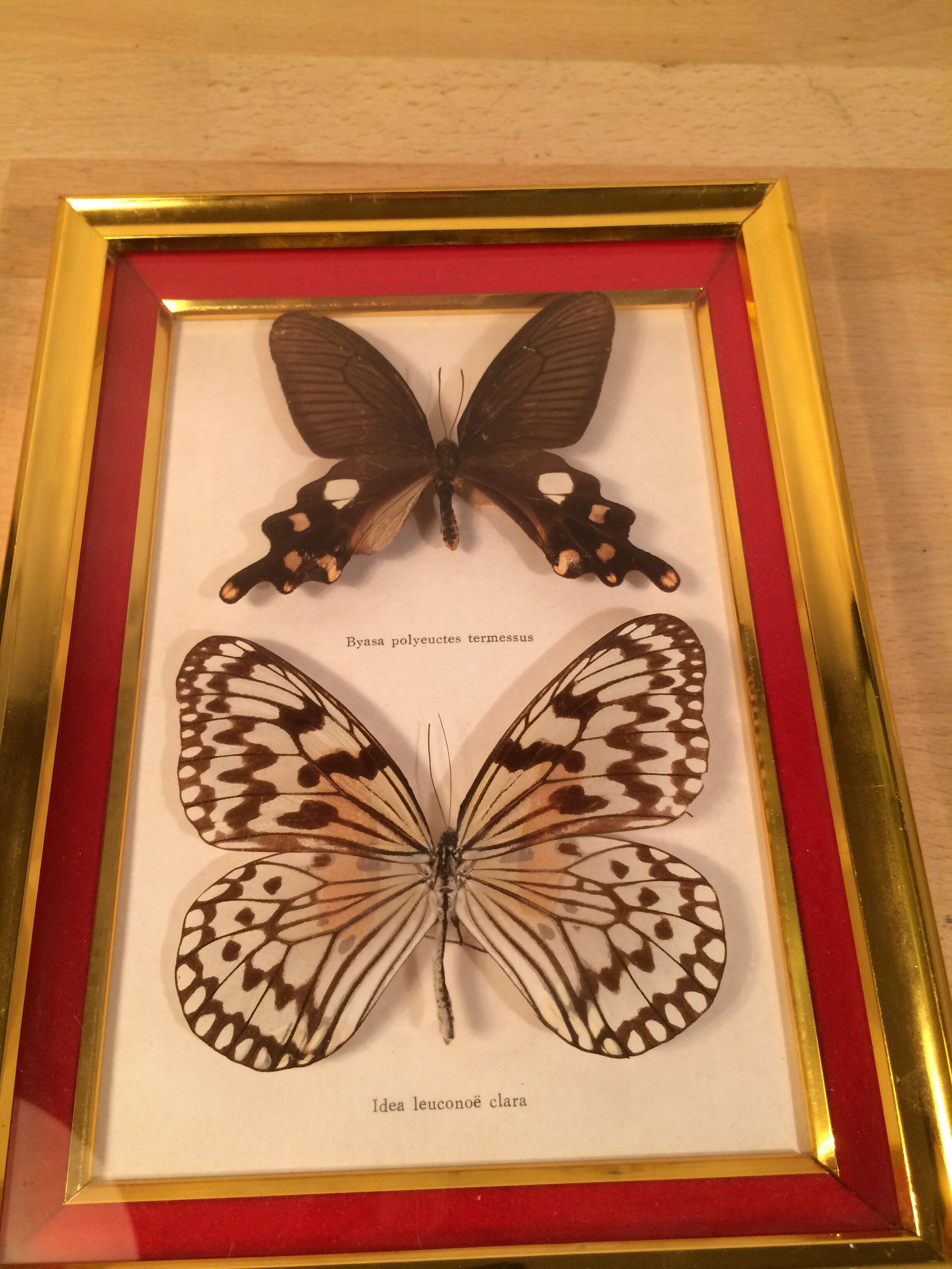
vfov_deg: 61.7
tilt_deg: -66.0
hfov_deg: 48.2
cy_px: 634
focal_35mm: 29
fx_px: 1063
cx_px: 476
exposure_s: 1/33
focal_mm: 4.15
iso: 64
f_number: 2.2
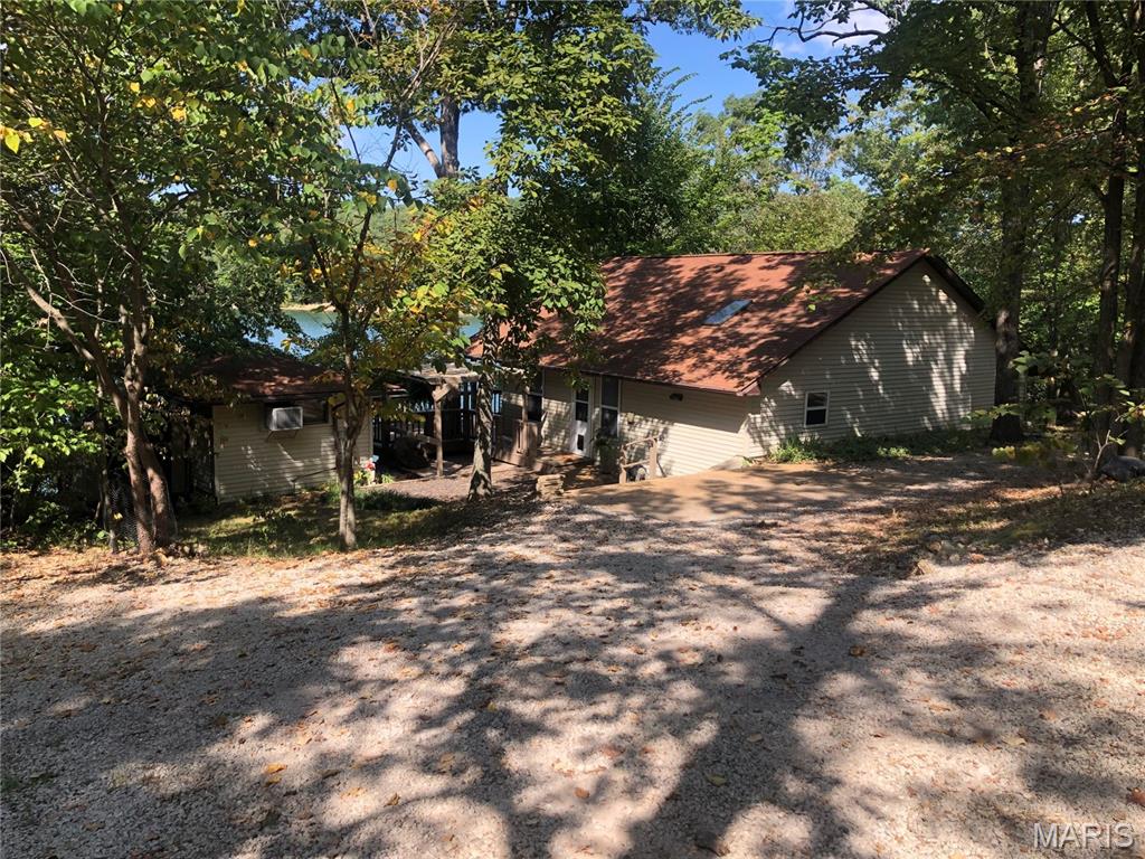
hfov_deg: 63.4
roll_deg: -0.9
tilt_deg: -8.2
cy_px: 430
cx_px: 572
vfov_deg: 49.7
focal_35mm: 28
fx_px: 926
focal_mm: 3.99
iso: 20
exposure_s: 1/578
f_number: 1.8
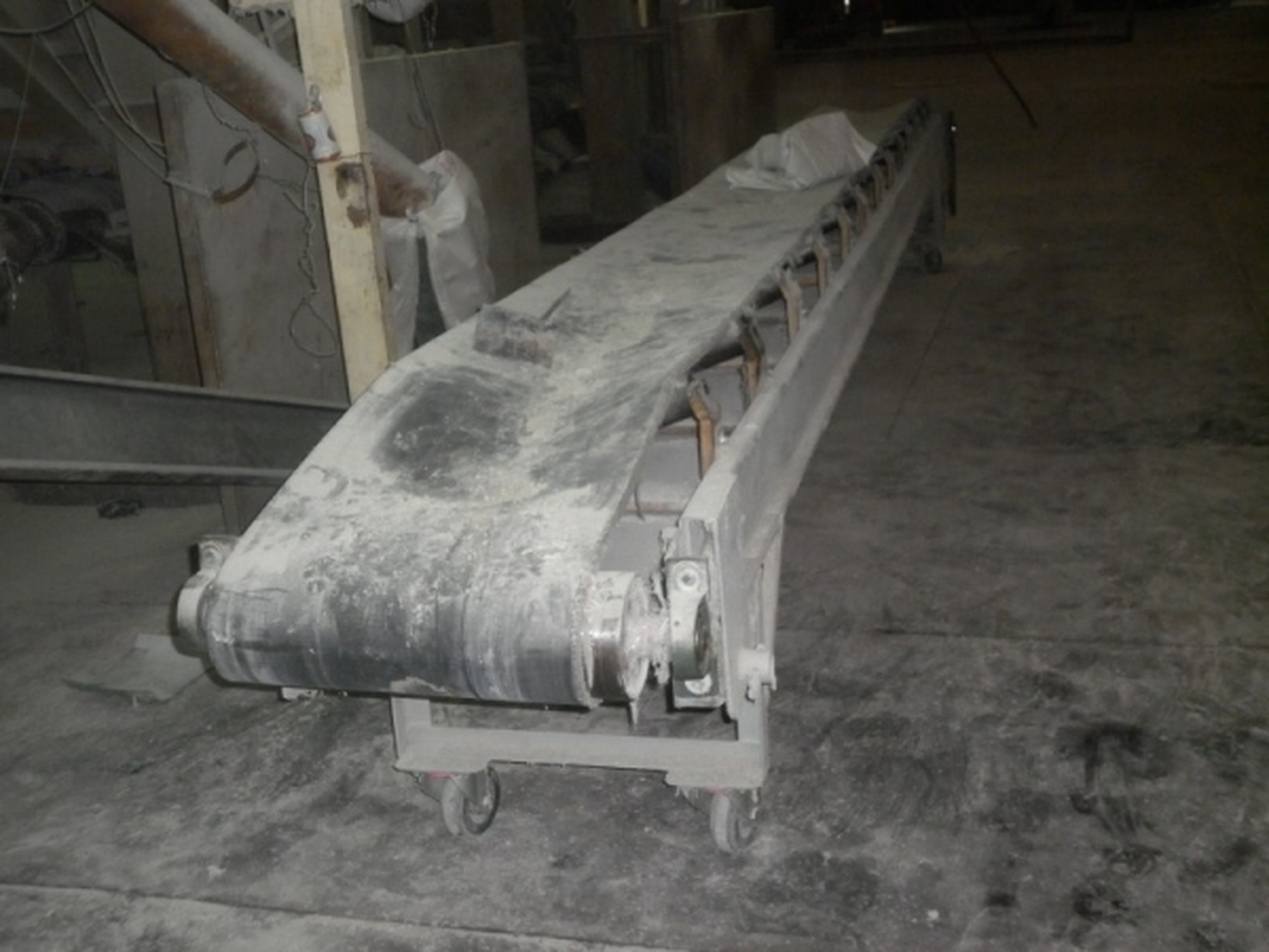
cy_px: 476
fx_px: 1430
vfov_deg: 36.8
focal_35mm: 39
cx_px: 634
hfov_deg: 47.9
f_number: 3.3
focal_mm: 7.1
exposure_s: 1/40
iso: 250
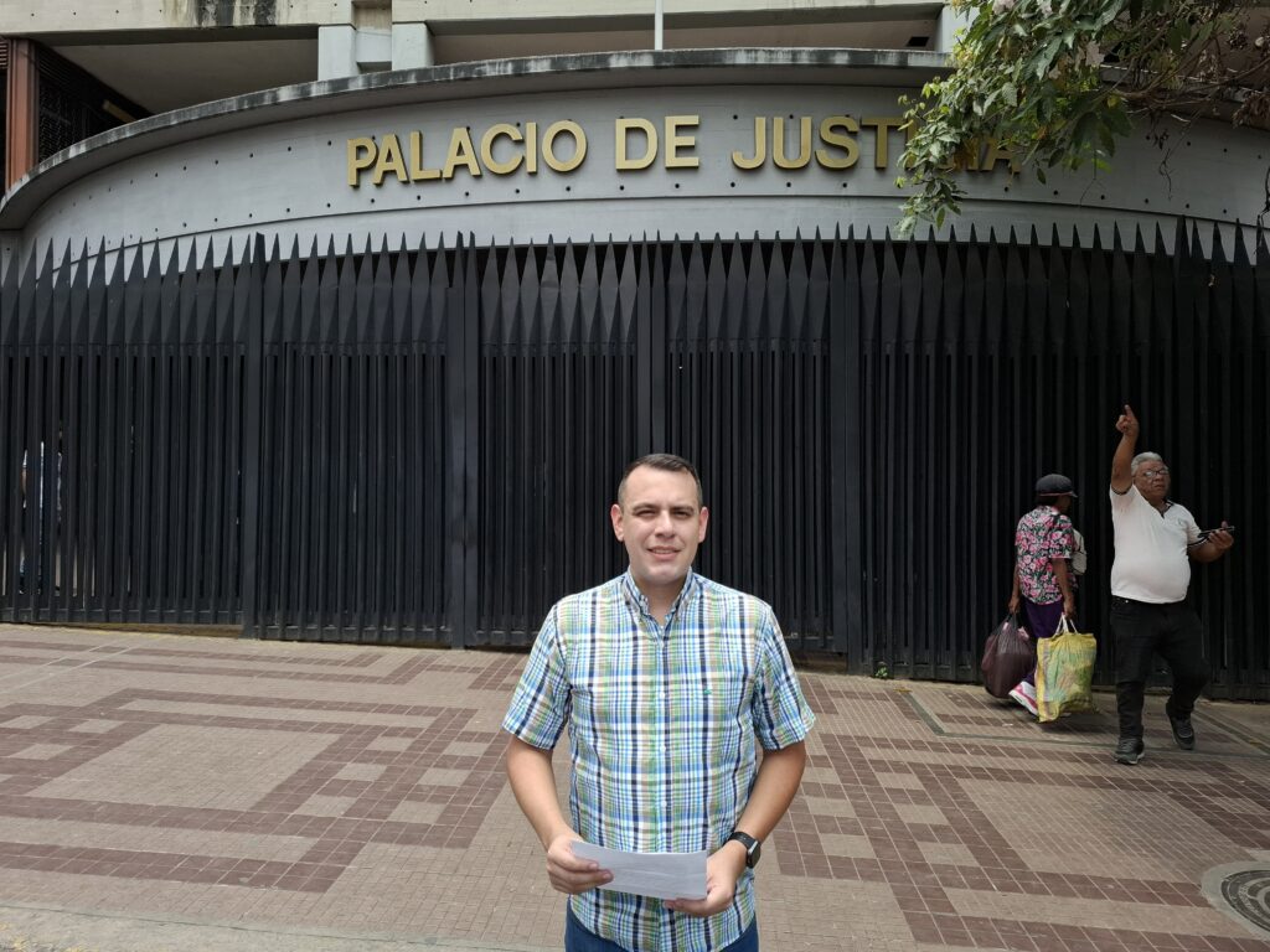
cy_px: 476
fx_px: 844
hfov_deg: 73.9
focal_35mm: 23
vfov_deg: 58.9
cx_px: 635
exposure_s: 1/743
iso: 50
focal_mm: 5.54
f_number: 1.8
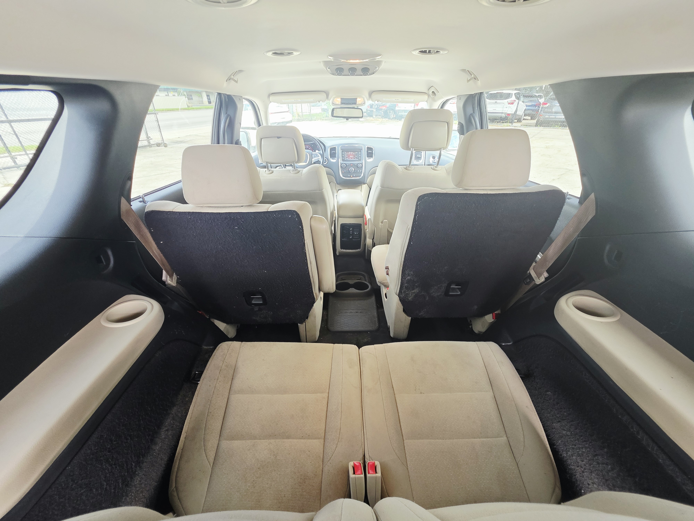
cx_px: 347
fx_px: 261
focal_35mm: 13
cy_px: 260
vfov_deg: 89.9
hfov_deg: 106.2
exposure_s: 1/120
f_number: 1.9
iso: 160
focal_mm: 2.2
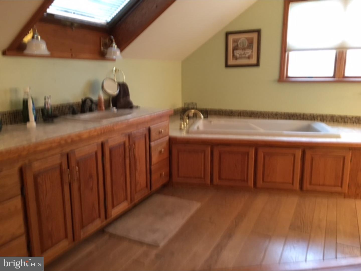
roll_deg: +0.5
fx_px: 302
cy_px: 136
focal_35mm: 29
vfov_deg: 48.2
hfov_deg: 61.7
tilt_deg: -8.2
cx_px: 180
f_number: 2.2
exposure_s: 1/17
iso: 200
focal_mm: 4.15
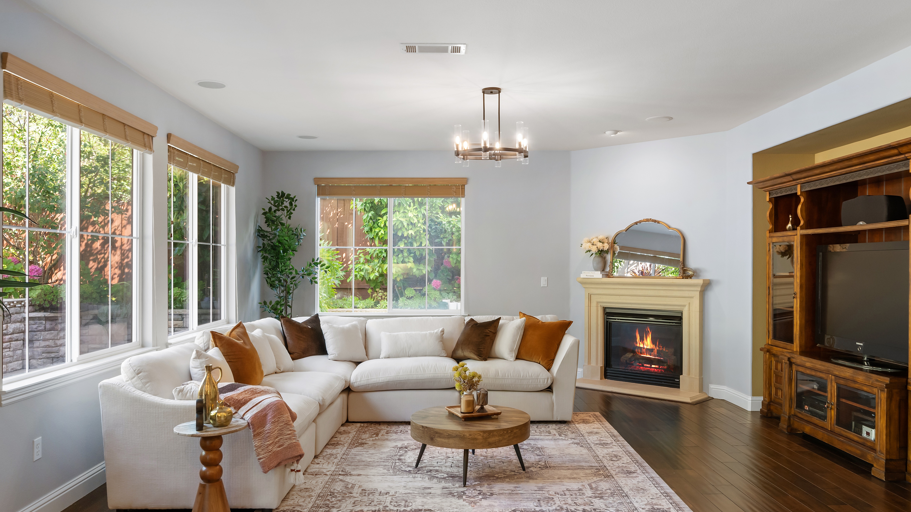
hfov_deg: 67.9
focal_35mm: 28
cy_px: 272
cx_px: 461
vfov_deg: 41.5
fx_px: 676
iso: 400
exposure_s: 1/5
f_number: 7.1
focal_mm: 17.5
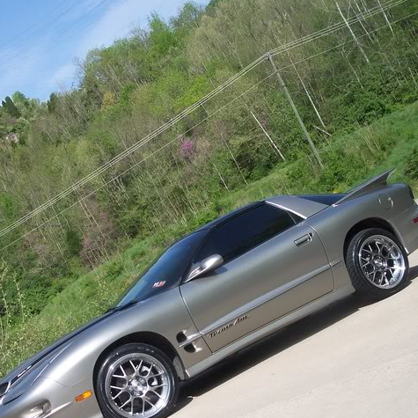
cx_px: 150
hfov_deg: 29.4
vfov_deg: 29.5
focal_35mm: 58
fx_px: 792
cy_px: 257
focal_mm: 8
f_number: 4
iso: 100
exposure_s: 1/750
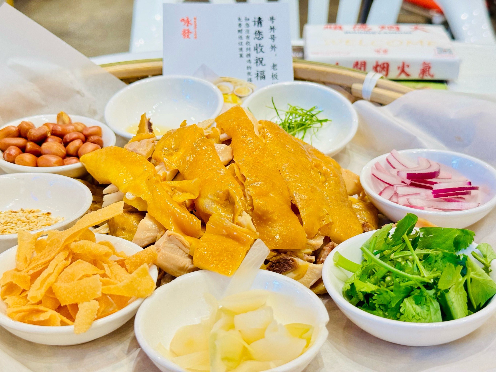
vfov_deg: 30.3
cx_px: 248
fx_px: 688
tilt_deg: -26.2
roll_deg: +0.2
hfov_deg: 39.7
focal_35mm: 48
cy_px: 186
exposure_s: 1/50
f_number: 1.78
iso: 100
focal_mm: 6.76
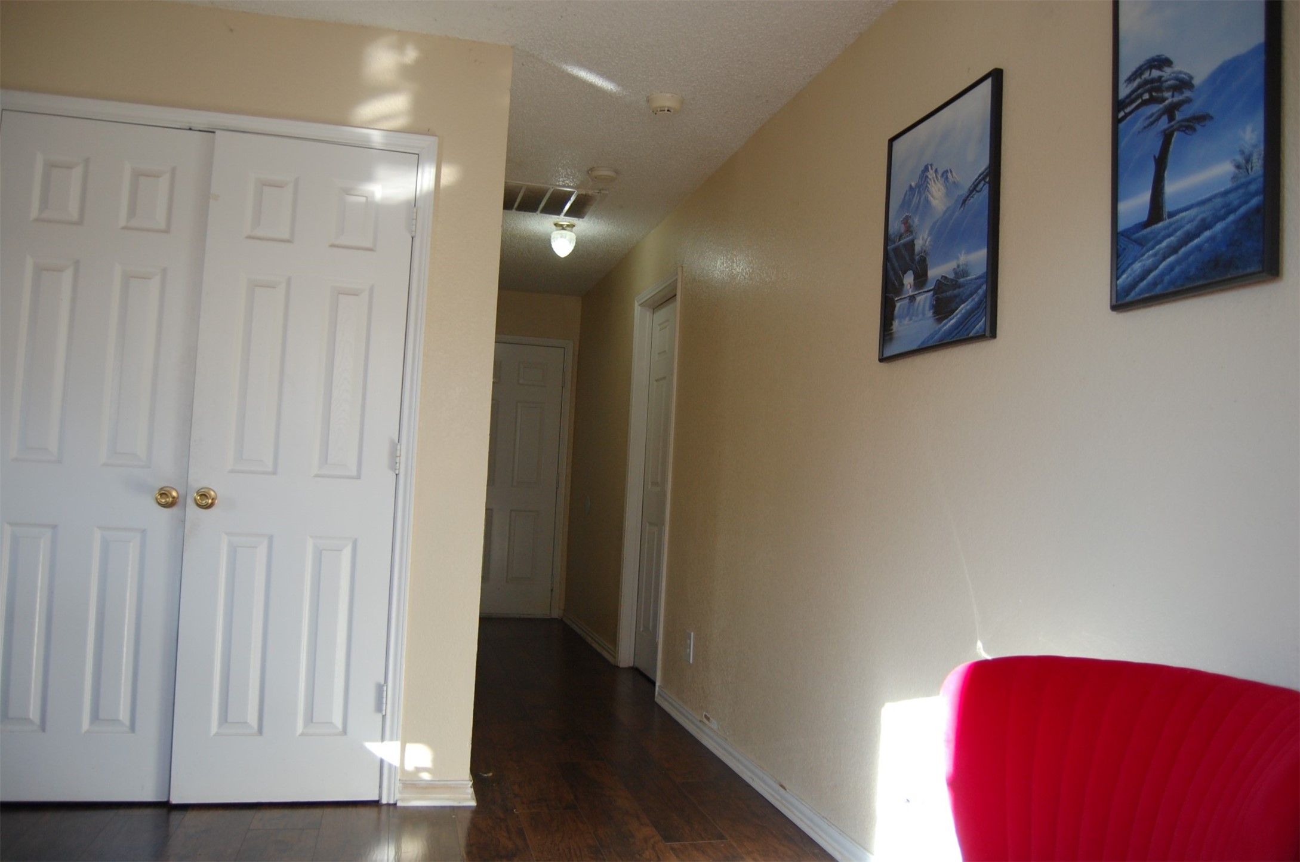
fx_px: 973
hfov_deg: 67.5
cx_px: 650
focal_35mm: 27
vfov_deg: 47.8
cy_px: 431
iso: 500
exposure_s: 1/125
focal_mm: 18
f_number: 3.5
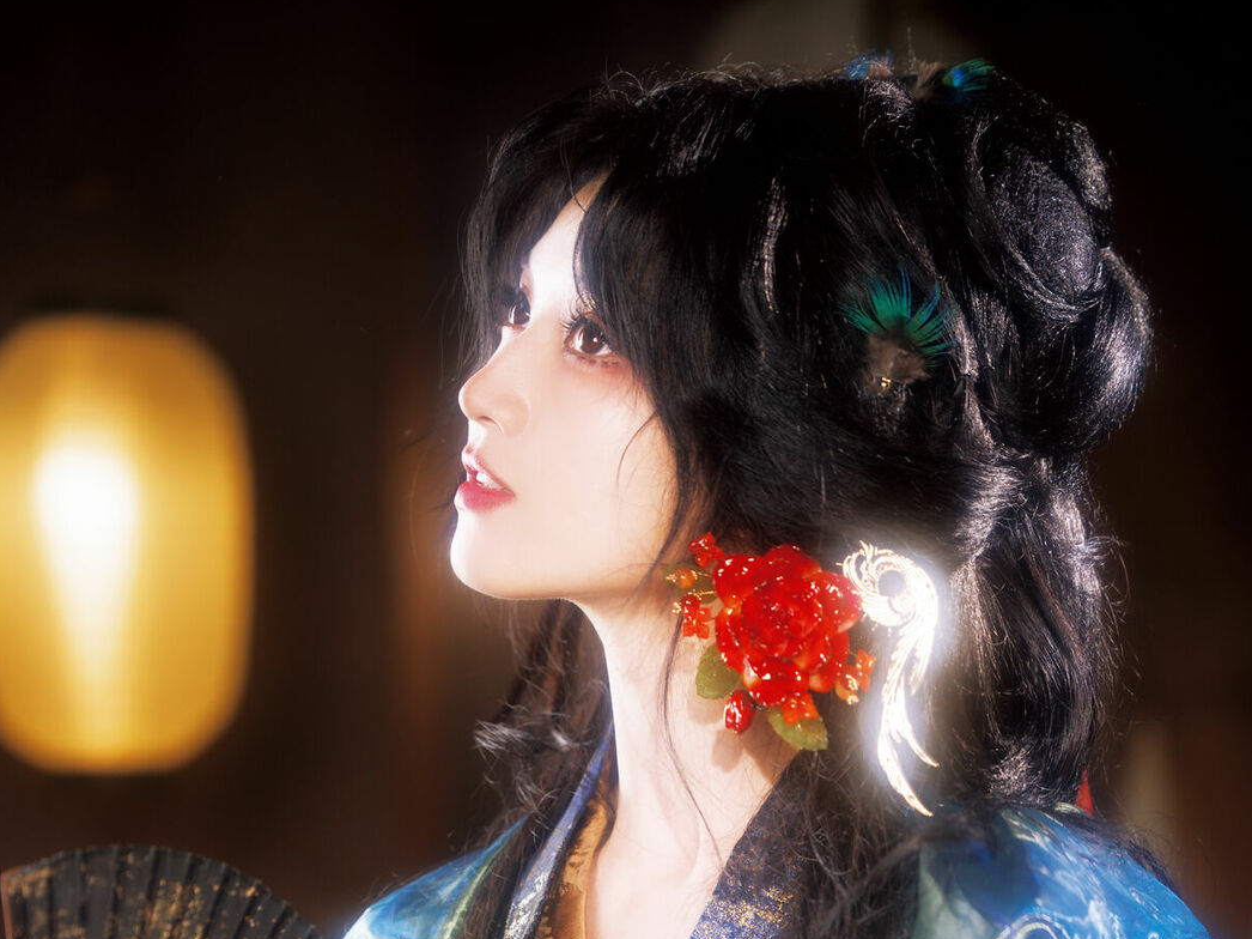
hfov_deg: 10.2
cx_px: 625
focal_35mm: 194
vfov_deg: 7.6
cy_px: 908
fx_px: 7015
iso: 200
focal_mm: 135
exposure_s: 1/60
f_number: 3.2
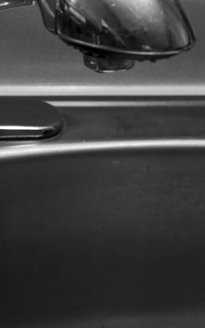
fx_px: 957
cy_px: 54
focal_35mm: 107
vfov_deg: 19.2
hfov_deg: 12.1
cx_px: 8
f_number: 5.6
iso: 400
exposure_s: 1/13
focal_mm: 35
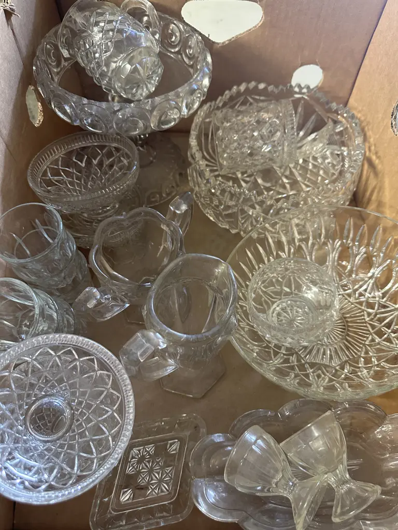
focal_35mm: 24
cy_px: 265
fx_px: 368
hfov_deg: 56.8
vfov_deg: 71.6
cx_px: 199
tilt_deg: -59.9
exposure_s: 1/50
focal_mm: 6.86
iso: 500
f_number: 1.78
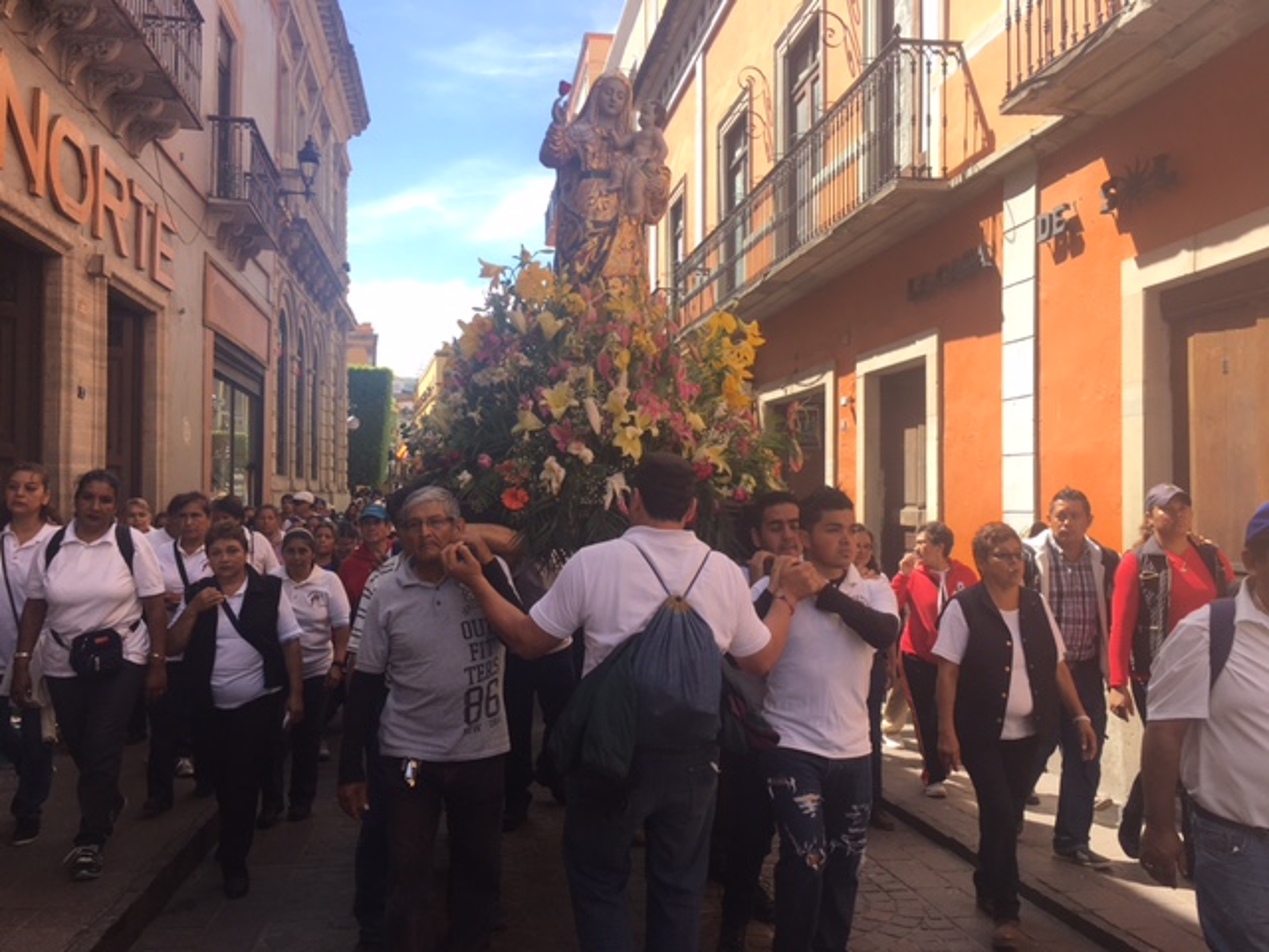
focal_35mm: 29
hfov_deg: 61.7
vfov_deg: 48.2
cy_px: 476
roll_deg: +0.6
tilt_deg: +1.6
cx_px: 634
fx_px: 1063
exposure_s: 1/523
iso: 25
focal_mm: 4.15
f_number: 2.2
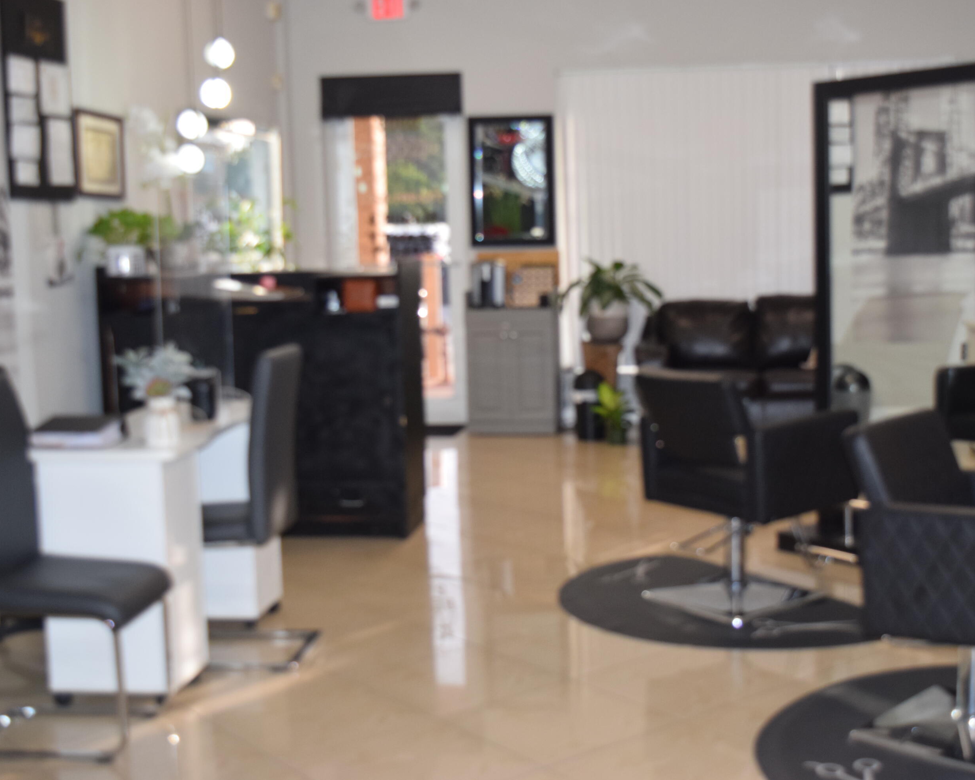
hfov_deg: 37.5
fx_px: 1430
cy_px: 394
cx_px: 583
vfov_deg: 30.5
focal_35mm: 50
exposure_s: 1/100
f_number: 5
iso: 800
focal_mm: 29
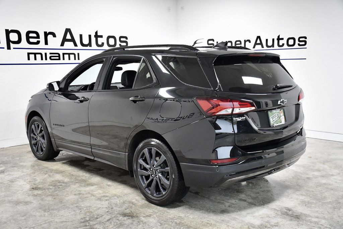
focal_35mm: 39
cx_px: 172
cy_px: 114
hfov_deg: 49.5
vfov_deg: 34.2
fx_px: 372
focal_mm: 26
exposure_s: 1/250
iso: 2500
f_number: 4.5
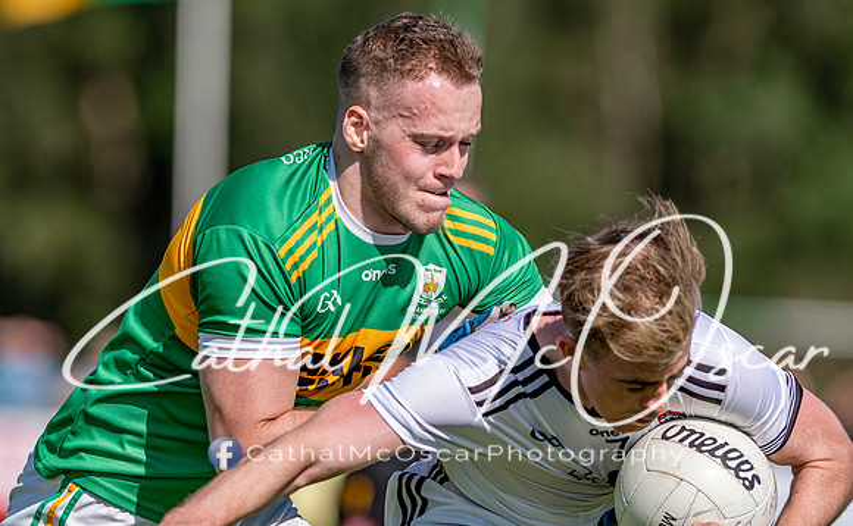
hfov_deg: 4.4
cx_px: 413
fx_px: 11018
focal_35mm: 476
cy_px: 235
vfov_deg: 2.7
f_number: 2.8
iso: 100
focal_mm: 300
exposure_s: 1/2500
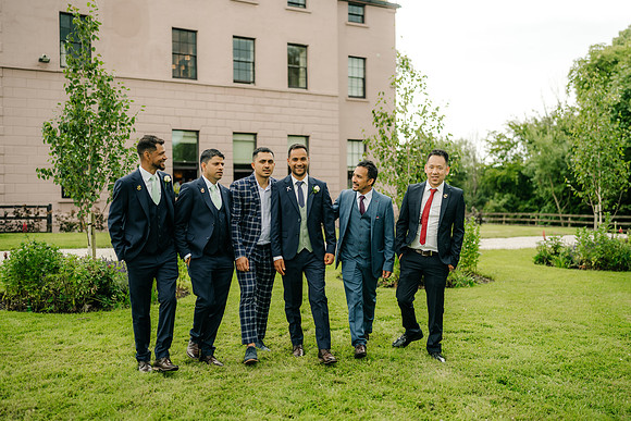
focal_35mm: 36
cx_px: 316
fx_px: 629
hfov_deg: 53.3
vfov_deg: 37.0
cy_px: 210
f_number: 1.6
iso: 100
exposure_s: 1/500
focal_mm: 35
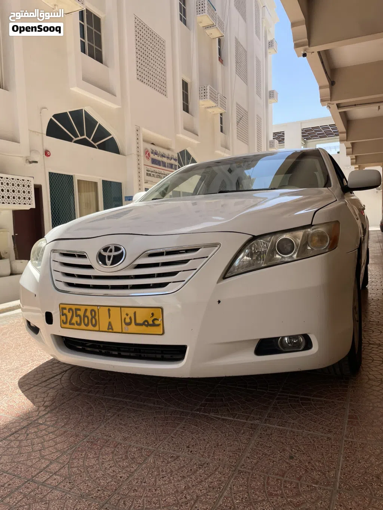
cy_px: 255
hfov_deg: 53.1
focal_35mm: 26
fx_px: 384
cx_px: 192
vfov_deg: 67.3
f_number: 1.6
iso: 32
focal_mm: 4.2
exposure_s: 1/1575
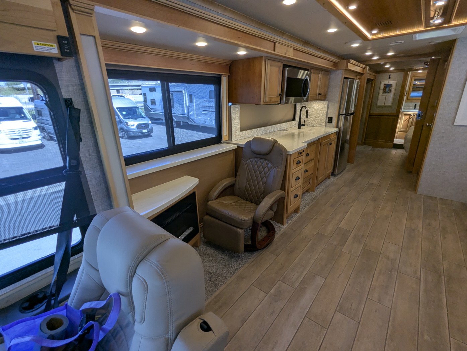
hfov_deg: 94.4
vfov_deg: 78.2
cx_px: 234
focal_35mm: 16
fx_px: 216
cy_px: 176
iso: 72
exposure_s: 1/120
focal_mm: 2.35
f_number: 2.2
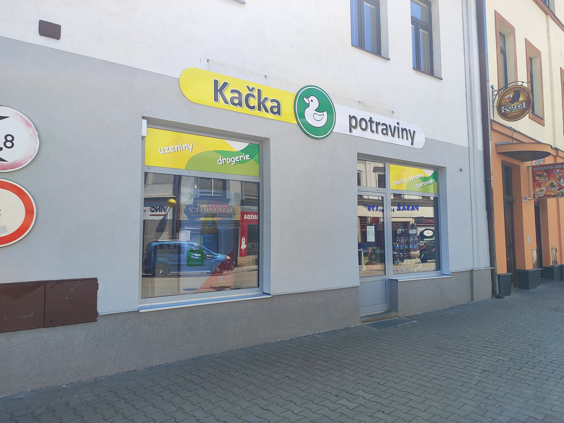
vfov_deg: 56.8
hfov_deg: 71.6
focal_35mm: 24
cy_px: 212
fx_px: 391
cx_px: 282
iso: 50
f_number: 1.89
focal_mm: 5.89
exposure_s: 1/238
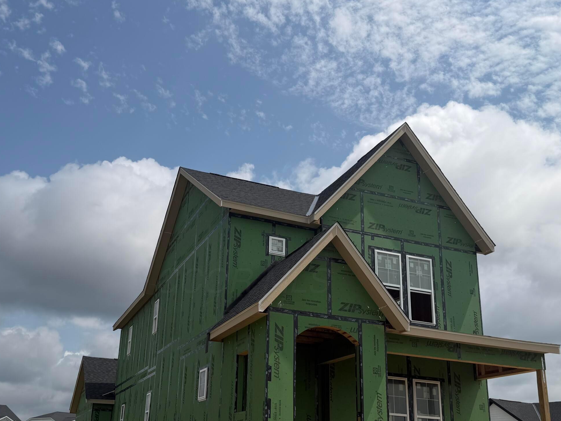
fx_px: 600
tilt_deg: +17.9
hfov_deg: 50.0
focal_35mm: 37
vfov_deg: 38.2
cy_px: 281
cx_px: 244
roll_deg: -1.9
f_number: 1.78
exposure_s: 1/14286
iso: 80
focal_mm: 6.76
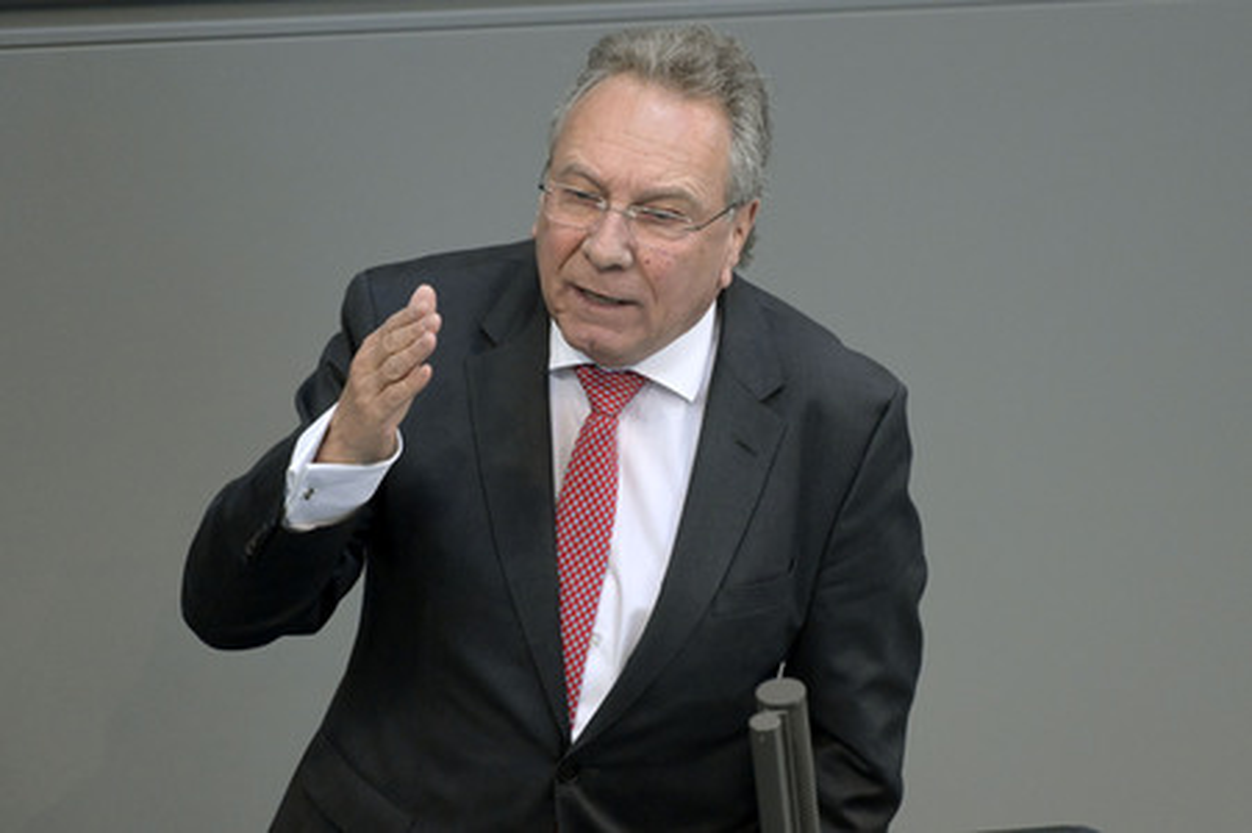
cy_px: 416
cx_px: 626
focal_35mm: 460
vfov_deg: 3.0
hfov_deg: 4.5
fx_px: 15986
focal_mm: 460
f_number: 5.6
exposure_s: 1/400
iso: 8000
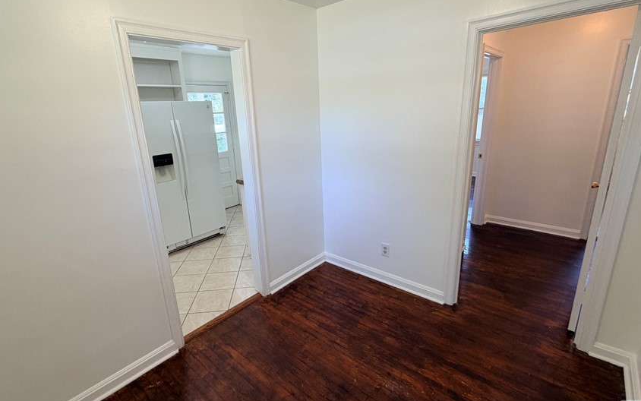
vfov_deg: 65.0
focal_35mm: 18
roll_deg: +3.9
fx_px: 315
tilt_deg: -14.5
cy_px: 198
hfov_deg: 90.9
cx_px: 298
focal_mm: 2.22
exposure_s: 1/120
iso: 200
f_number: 2.2
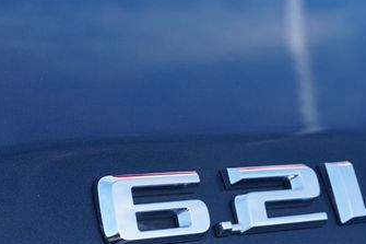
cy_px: 182
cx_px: 240
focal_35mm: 86
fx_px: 874
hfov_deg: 23.6
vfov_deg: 15.8
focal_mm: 30
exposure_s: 1/100
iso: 100
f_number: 6.3
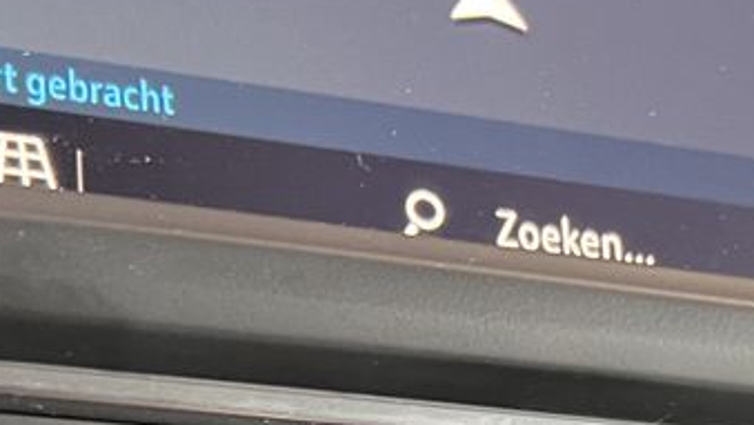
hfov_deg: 20.0
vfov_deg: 10.1
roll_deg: -3.8
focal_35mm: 107
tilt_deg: -7.9
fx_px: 2140
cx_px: 378
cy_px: 970
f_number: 1.6
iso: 250
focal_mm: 5.1
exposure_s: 1/50
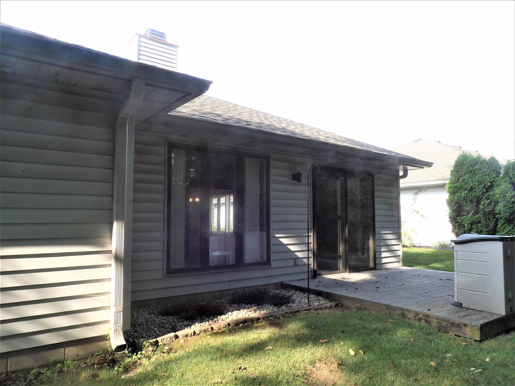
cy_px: 193
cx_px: 258
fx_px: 357
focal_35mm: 24
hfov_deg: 71.6
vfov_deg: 56.8
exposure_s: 1/71
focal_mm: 4.3
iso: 100
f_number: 5.6
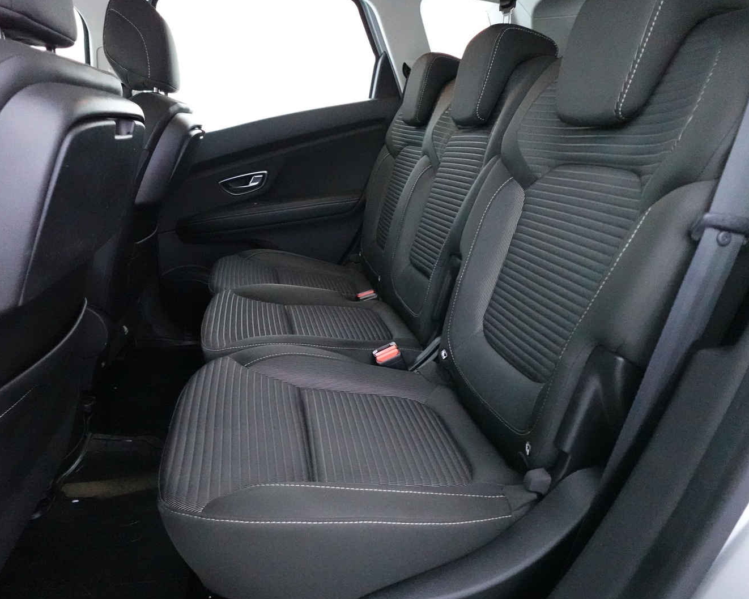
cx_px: 329
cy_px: 304
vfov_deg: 60.9
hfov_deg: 72.3
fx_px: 510
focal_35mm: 23
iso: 6400
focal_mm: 7.6
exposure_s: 1/60
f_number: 2
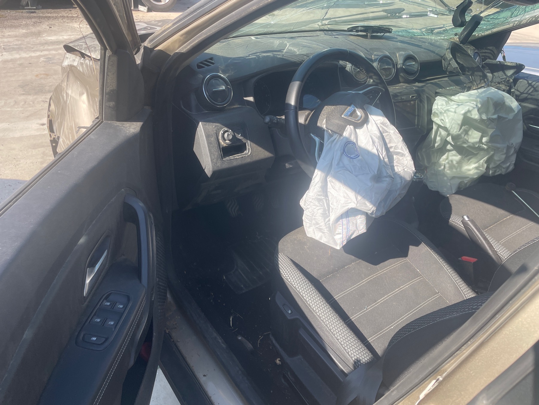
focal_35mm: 26
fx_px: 405
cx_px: 270
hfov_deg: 67.3
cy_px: 202
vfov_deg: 53.1
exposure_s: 1/801
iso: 32
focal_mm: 4.2
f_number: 1.6
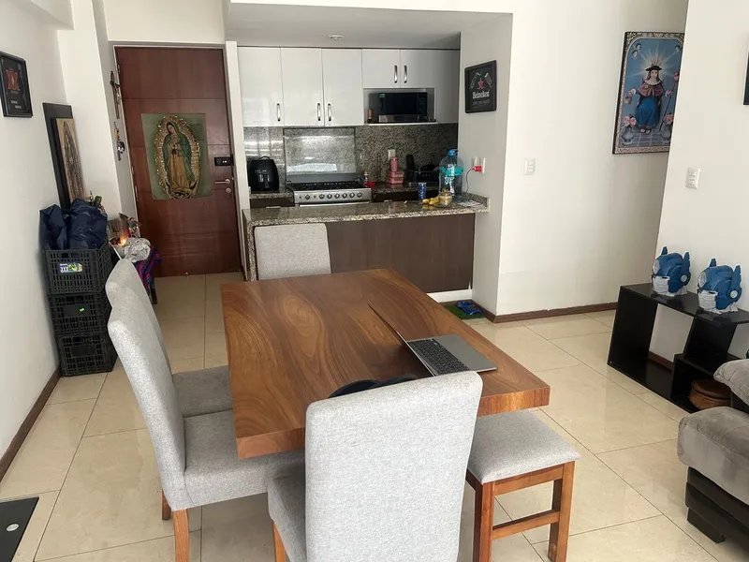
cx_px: 374
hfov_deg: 67.3
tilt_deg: -17.1
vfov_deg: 53.1
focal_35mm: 26
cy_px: 281
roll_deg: +1.1
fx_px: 563
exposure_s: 1/60
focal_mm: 5.7
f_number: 1.5
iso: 160
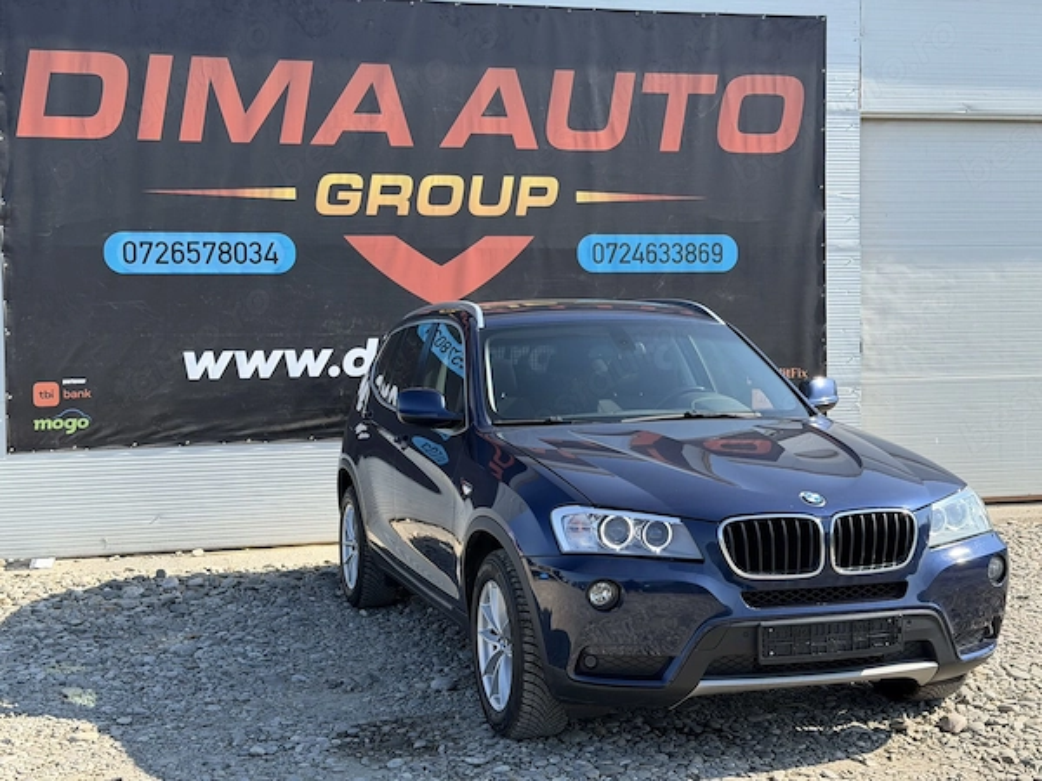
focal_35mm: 48
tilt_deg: -1.5
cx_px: 521
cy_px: 390
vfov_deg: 30.3
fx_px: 1445
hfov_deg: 39.7
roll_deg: +1.0
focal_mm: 6.76
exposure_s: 1/1456
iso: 64
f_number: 1.78
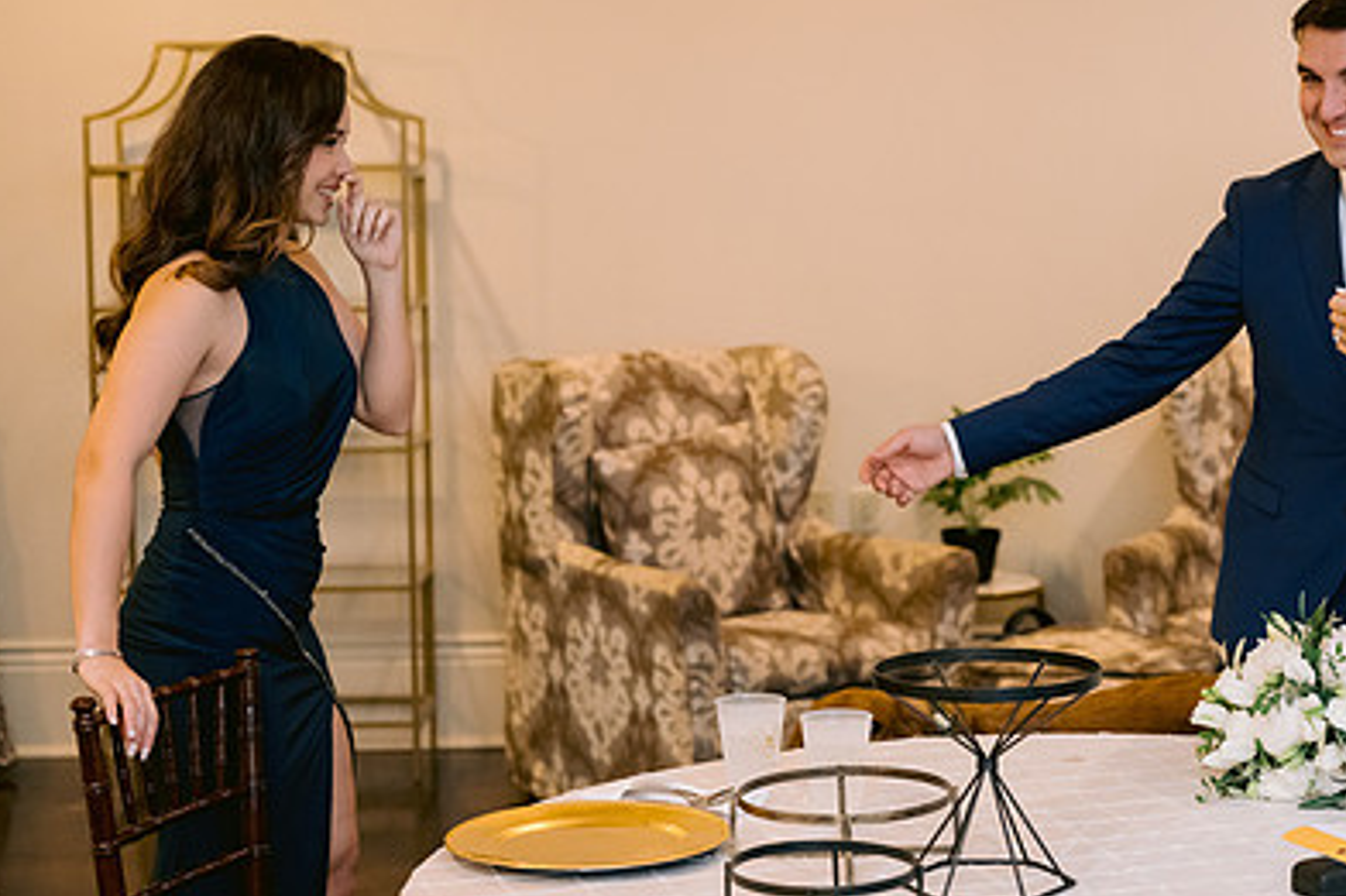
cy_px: 489
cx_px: 975
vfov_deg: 18.4
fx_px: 2765
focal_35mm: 74
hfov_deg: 27.1
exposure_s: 1/160
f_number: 2.8
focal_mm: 50
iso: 1250
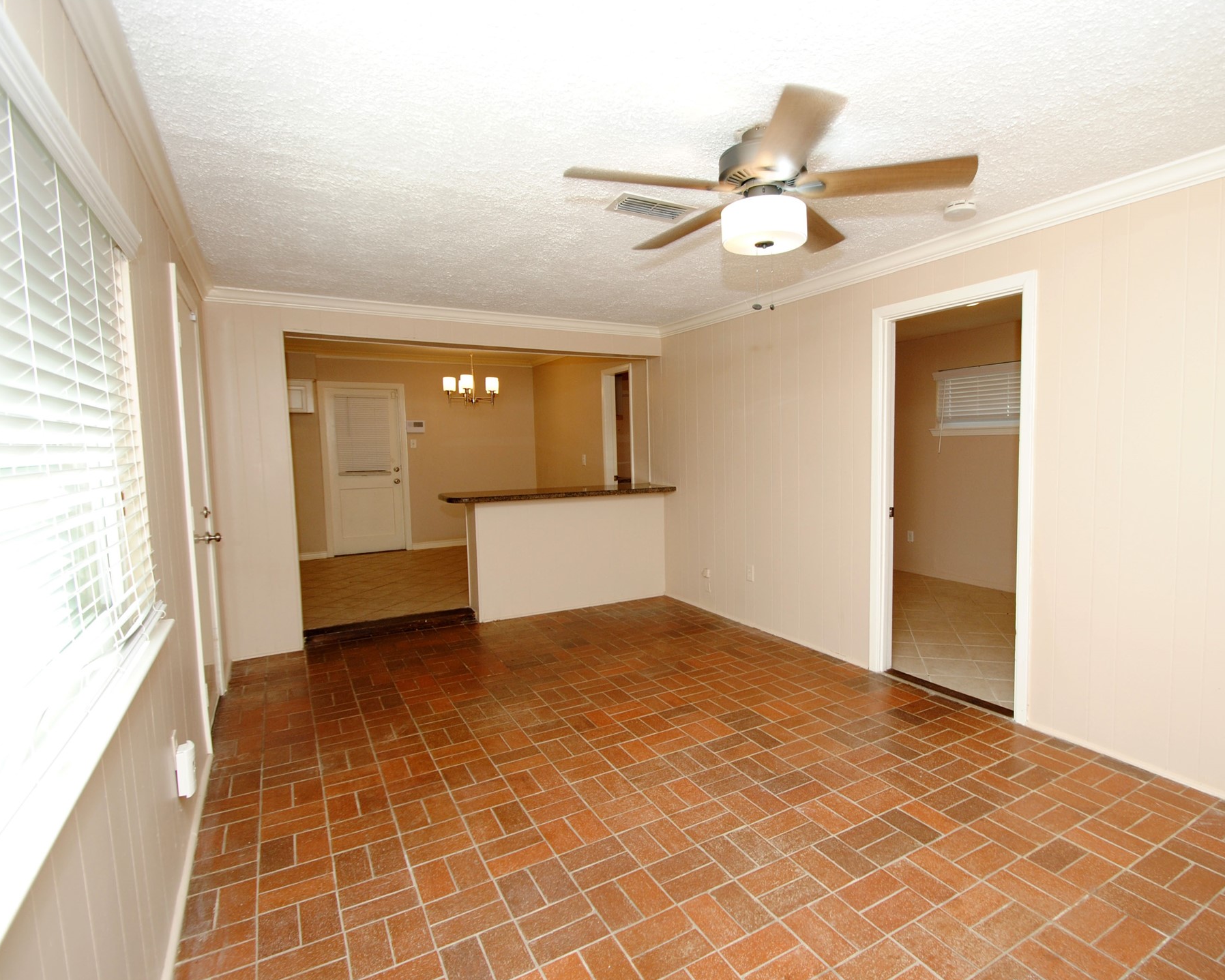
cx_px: 682
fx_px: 616
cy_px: 490
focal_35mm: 17
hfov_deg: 89.3
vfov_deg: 77.0
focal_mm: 10
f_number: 4
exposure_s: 1/60
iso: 200
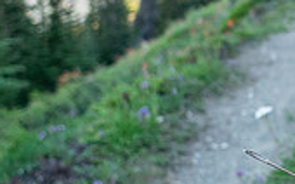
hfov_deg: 29.0
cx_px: 312
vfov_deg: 19.8
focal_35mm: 65
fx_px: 522
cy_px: 41
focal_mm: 9
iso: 200
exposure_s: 1/1000
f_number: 1.7
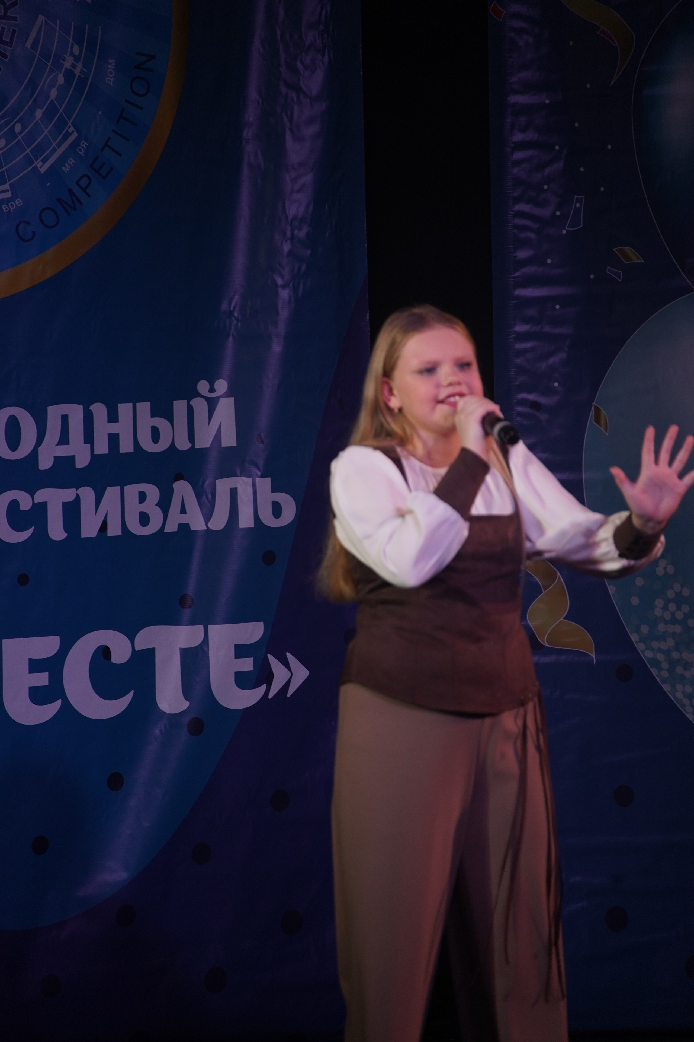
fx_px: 7604
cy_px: 521
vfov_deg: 7.8
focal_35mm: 263
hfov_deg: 5.2
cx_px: 347
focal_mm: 263
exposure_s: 1/250
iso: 1600
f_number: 6.3
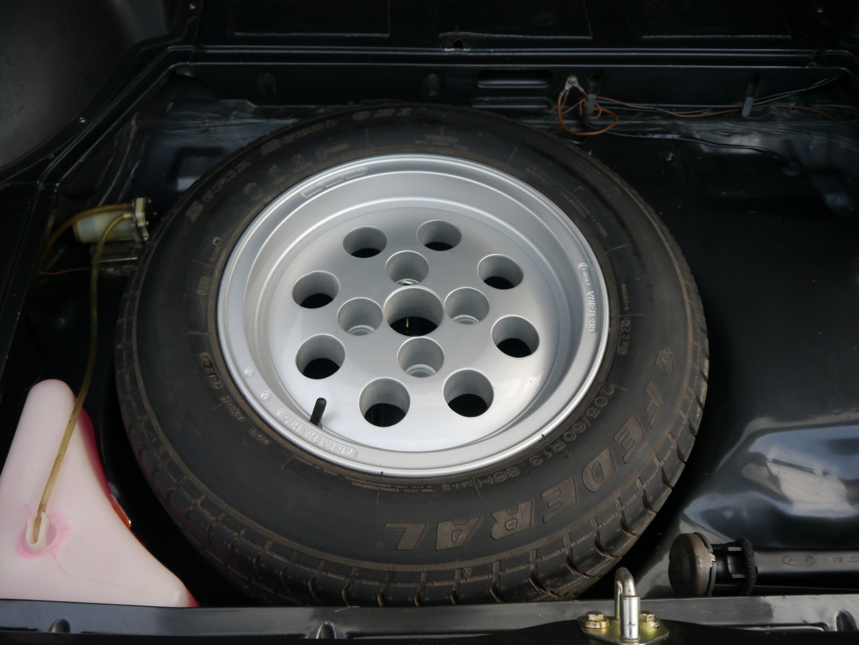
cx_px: 430
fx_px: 844
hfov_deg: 53.9
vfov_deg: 41.8
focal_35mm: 34
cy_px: 322
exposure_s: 1/60
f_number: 4
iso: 200
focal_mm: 17
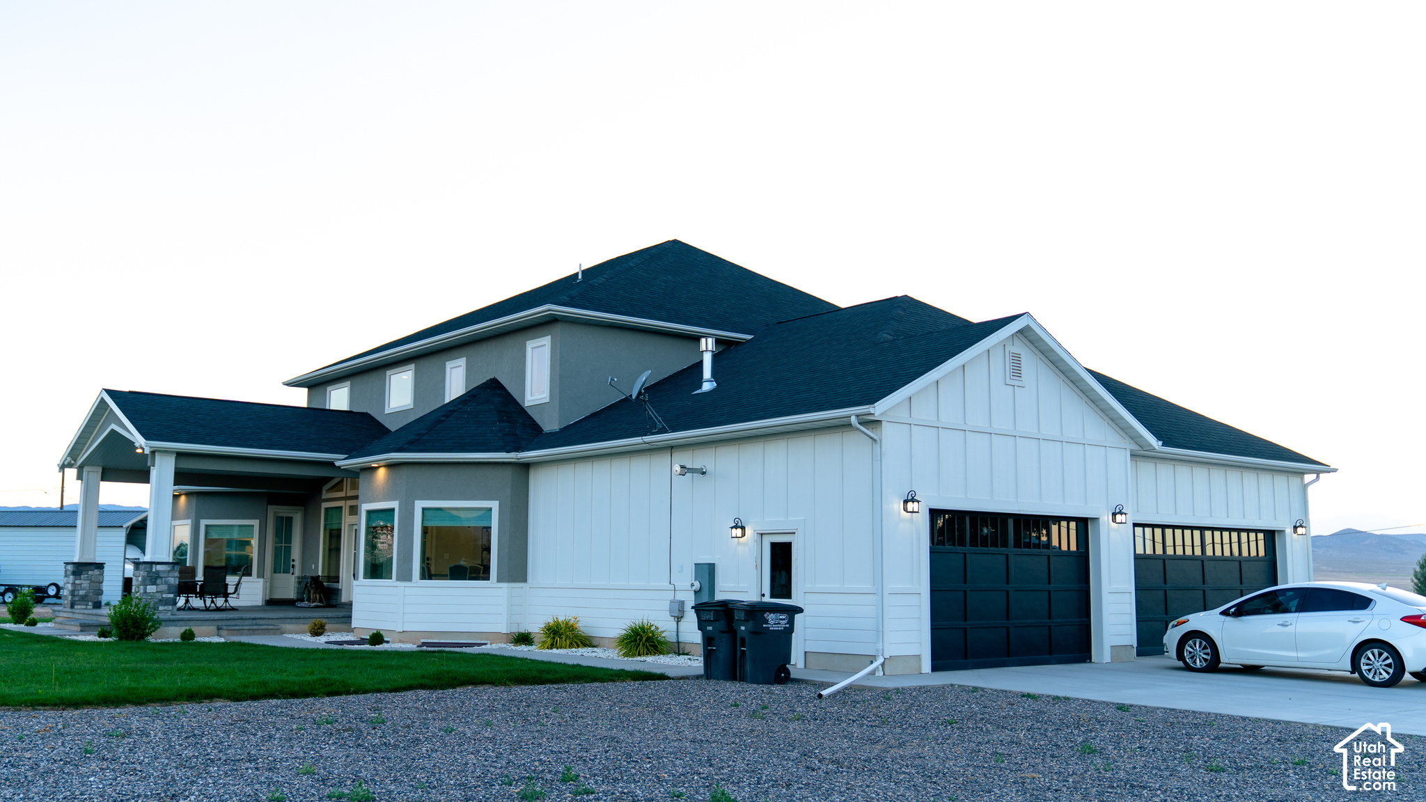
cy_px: 401
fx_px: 1273
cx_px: 713
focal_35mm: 34
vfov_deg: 35.0
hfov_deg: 58.5
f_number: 2.8
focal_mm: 31
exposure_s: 1/125
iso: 100
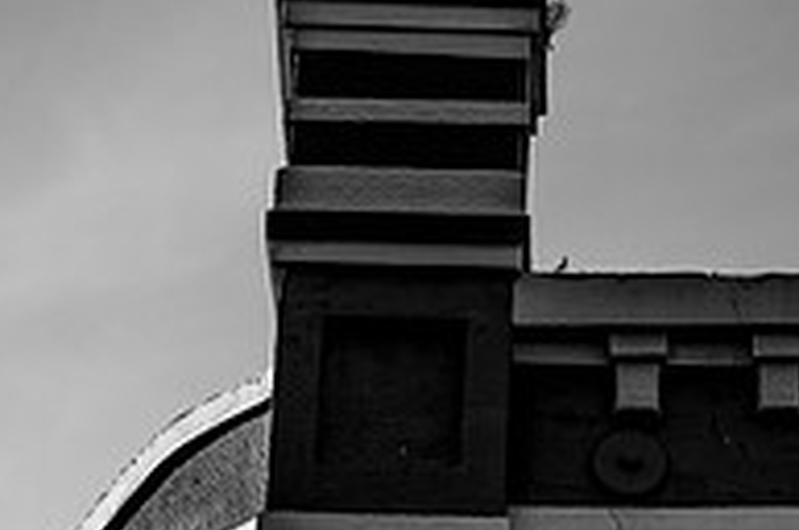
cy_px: 350
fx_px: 5672
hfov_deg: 8.0
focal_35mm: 256
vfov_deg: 5.3
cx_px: 911
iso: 200
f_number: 2.5
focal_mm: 85
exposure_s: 1/6400
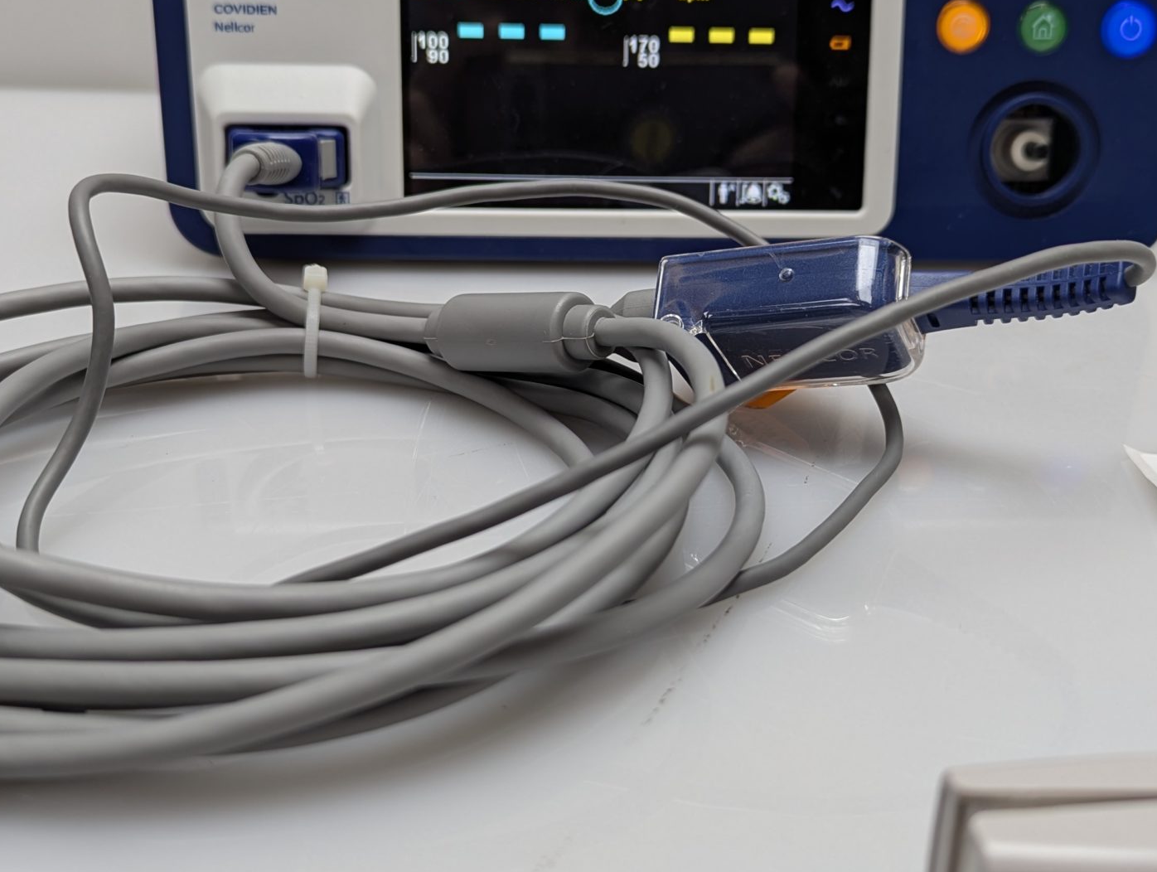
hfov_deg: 42.8
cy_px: 445
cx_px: 656
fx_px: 1473
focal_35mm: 44
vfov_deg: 33.0
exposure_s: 1/100
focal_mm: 6.81
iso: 75
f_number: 1.85
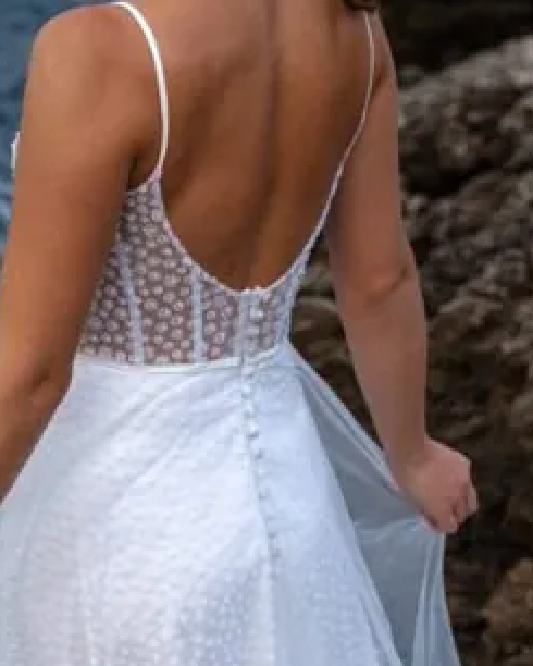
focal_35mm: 159
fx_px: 3134
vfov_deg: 12.0
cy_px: 601
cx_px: 7
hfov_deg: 9.7
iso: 200
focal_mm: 48
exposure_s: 1/1250
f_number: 2.8
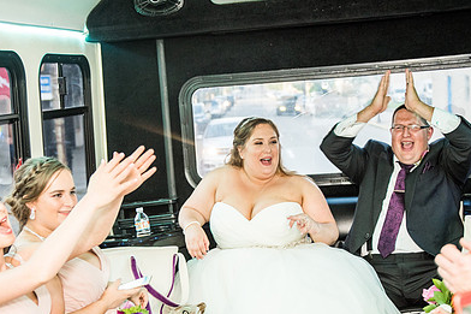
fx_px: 955
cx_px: 234
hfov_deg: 27.7
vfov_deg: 18.6
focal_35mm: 73
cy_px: 177
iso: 1000
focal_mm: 38
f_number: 2.8
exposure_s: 1/100
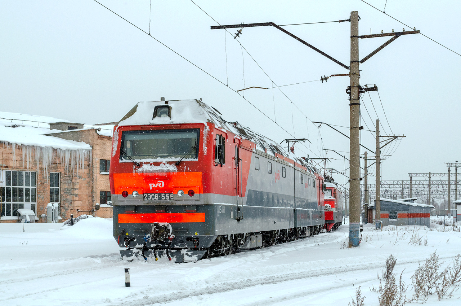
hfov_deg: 36.9
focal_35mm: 54
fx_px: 690
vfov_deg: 25.0
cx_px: 230
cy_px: 153
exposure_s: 1/250
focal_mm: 36
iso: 200
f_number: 8
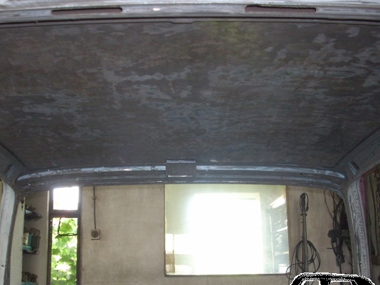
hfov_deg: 39.6
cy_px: 169
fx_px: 527
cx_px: 166
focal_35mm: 48
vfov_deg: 30.2
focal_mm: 6.2
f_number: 2.8
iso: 200
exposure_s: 1/30
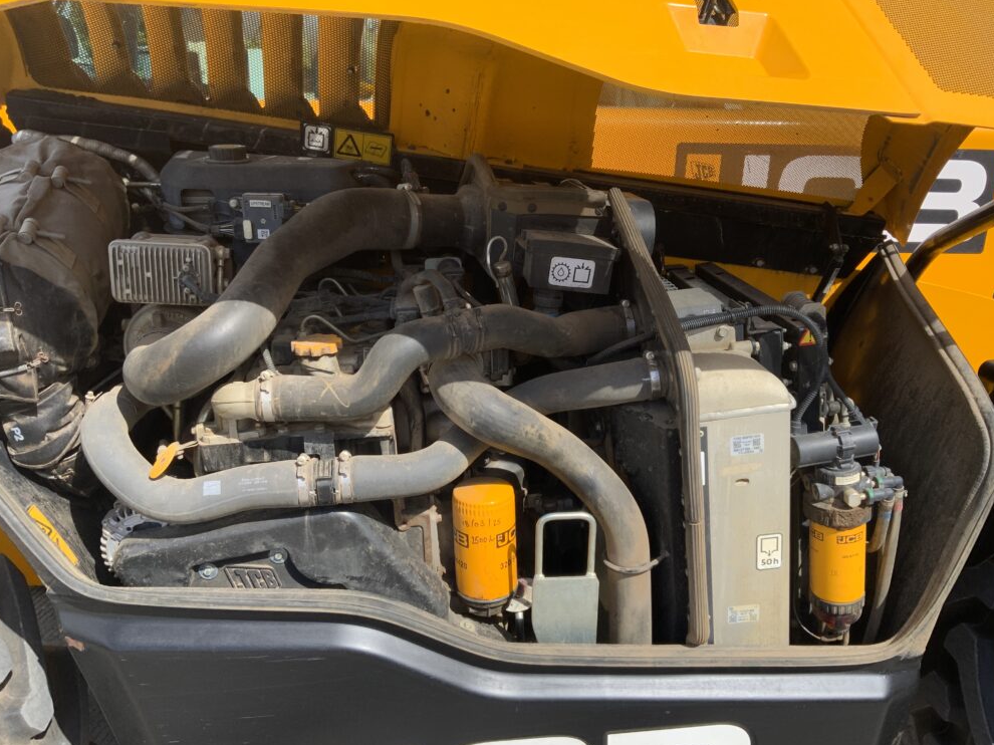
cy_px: 382
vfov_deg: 46.8
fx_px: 861
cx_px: 507
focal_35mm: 30
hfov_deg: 60.0
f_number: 1.8
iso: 16
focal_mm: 3
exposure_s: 1/869
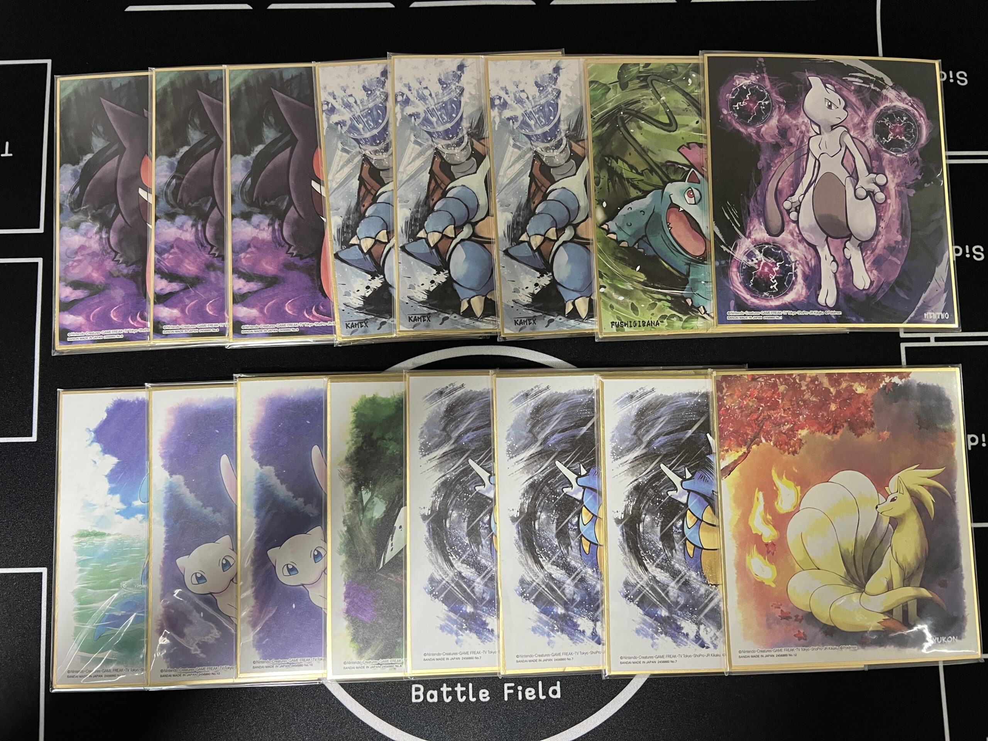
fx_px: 742
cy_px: 370
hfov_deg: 67.3
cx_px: 494
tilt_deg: -84.8
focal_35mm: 26
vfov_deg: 53.1
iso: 200
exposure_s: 1/50
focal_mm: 5.7
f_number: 1.5
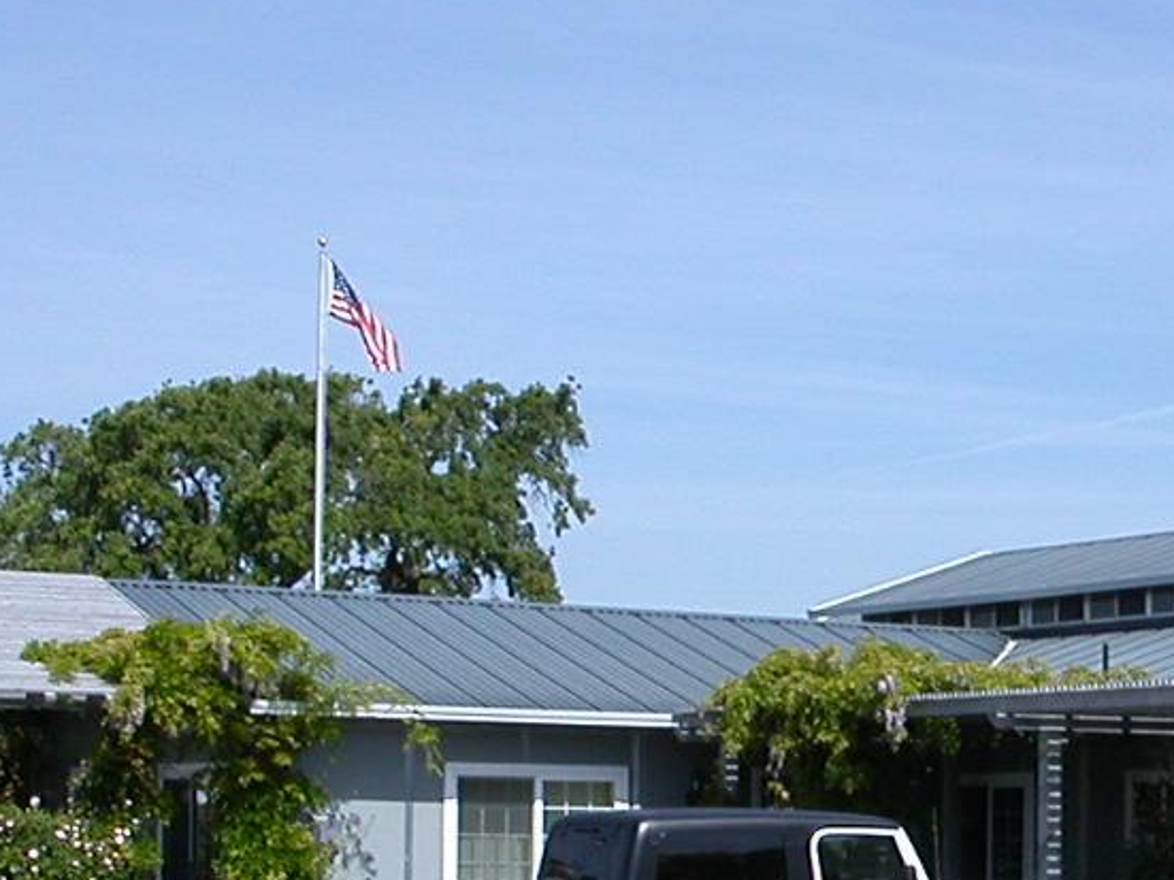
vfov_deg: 16.9
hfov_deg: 22.2
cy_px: 791
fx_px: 2916
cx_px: 1046
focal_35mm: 86
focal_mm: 5.6
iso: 100
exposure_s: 1/741
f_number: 4.5
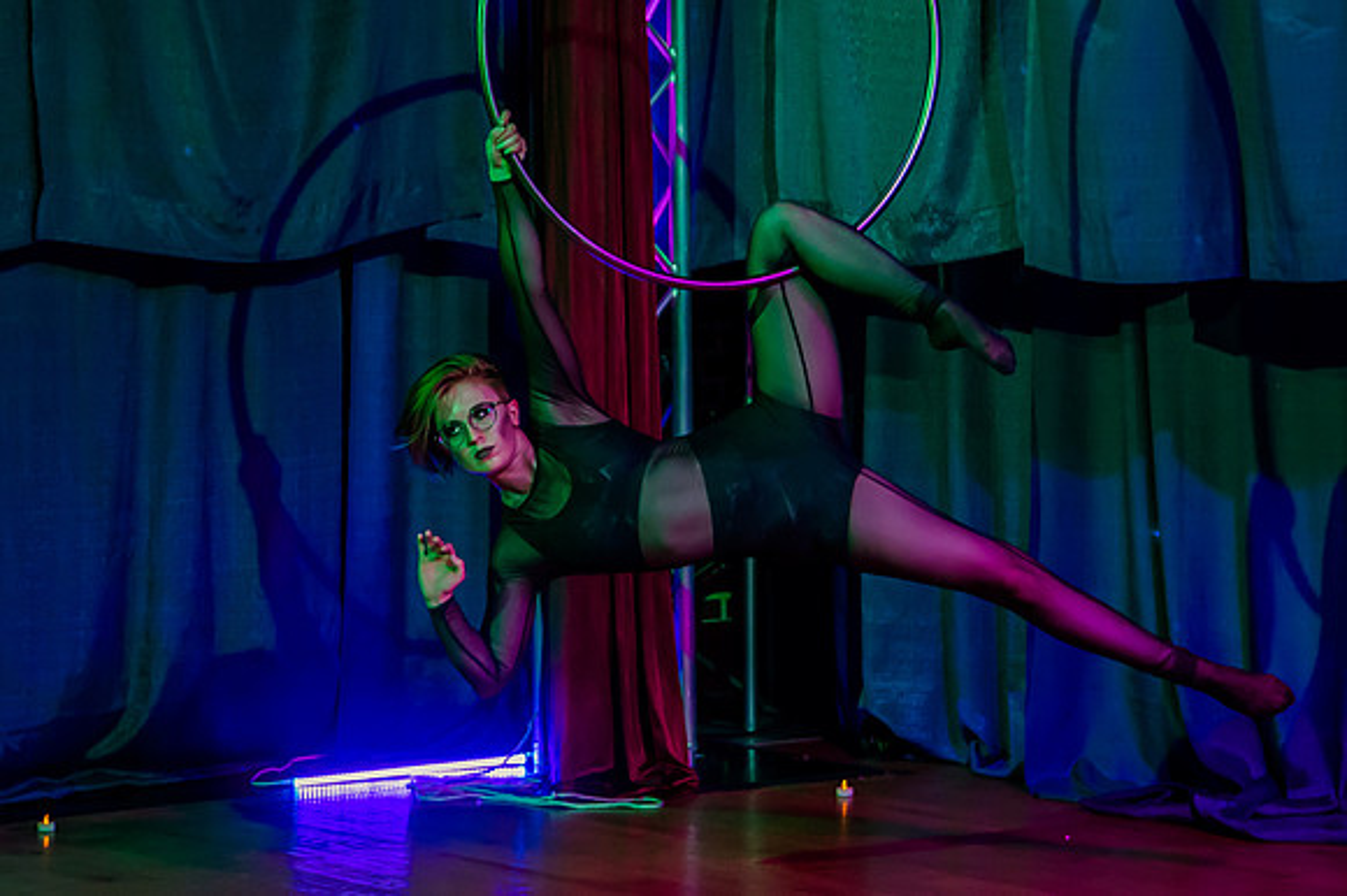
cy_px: 261
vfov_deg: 9.7
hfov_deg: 14.5
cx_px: 509
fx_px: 5278
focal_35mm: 141
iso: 4000
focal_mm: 82
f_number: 4
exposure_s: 1/100
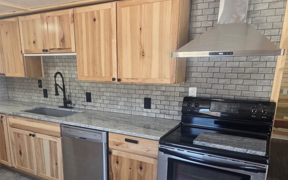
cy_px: 123
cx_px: 119
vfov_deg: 42.5
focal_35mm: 29
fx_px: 228
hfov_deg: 64.2
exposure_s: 1/120
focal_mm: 6.3
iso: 200
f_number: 1.7
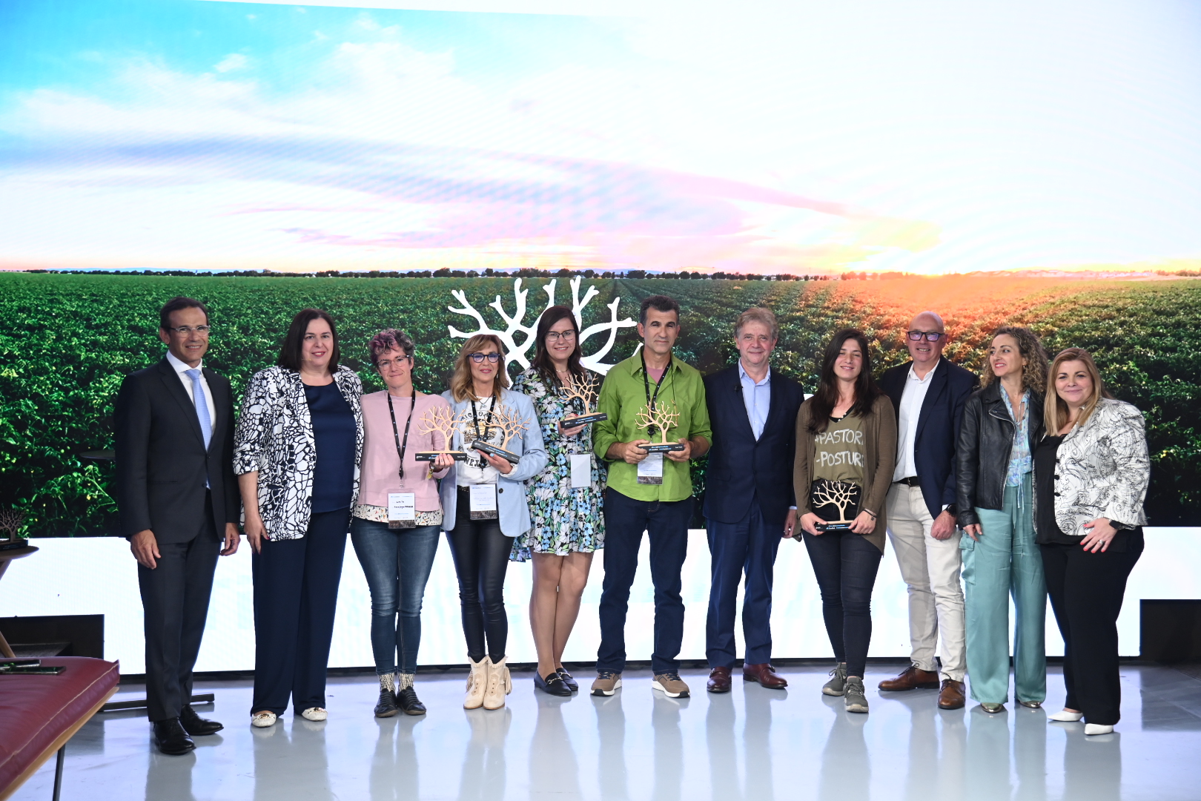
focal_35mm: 46
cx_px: 600
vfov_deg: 29.2
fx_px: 1534
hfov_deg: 42.7
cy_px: 400
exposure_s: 1/200
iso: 1250
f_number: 5.6
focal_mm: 46
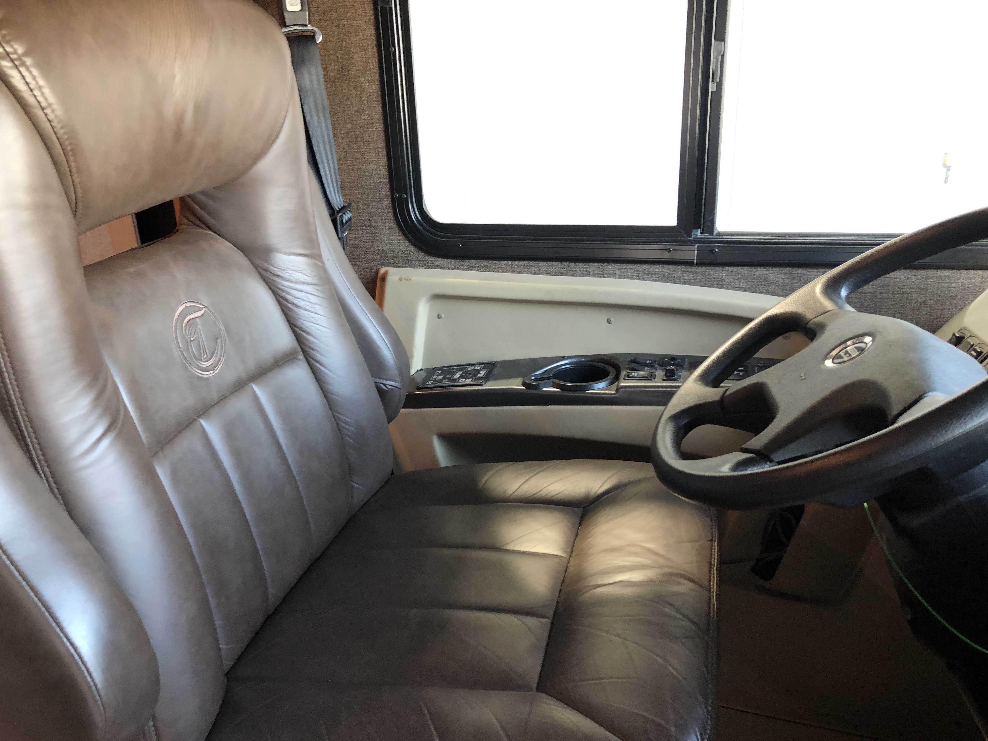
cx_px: 494
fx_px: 799
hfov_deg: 63.4
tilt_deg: -24.1
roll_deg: +3.9
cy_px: 370
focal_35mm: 28
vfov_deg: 49.7
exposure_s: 1/15
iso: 40
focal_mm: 3.99
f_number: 1.8
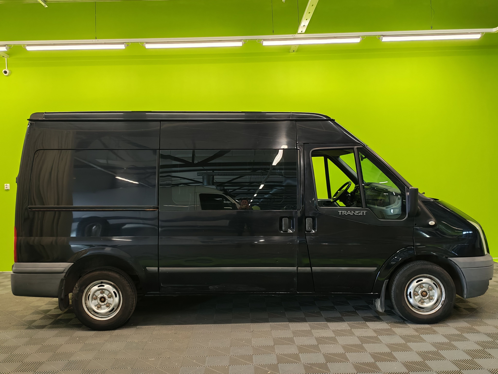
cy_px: 187
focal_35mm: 32
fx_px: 460
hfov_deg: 56.8
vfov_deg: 44.2
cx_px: 249
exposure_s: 1/100
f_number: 1.9
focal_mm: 6.12
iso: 320
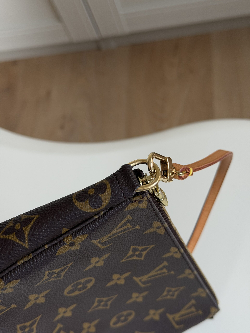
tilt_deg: -60.4
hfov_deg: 30.3
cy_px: 166
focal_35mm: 48
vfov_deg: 39.7
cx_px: 125
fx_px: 462
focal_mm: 6.76
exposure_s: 1/197
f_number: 1.78
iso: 50
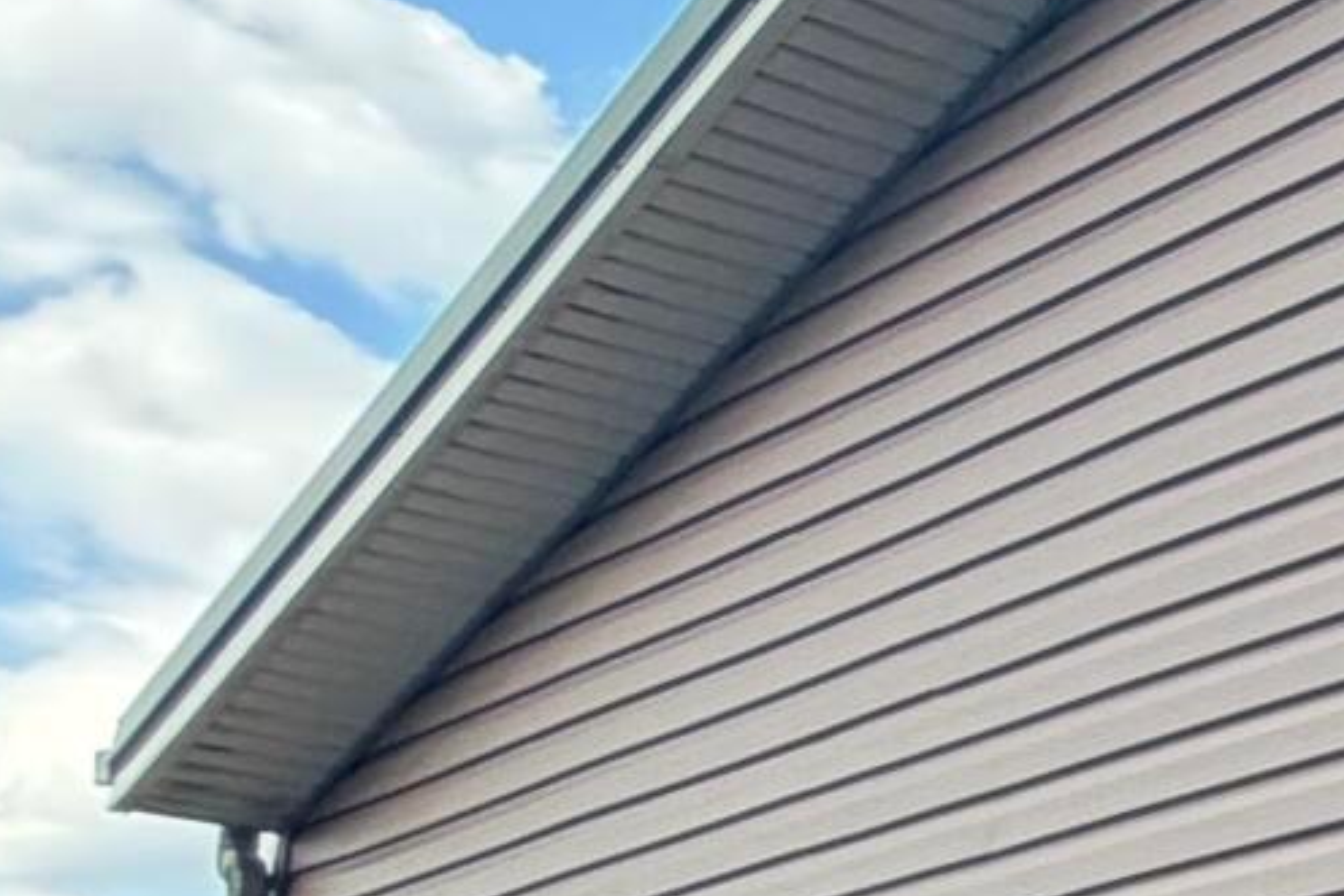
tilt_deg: +8.2
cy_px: 1183
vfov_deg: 14.8
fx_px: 3286
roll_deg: -0.2
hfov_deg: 12.5
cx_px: 3769
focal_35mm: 88
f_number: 2.2
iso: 40
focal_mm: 2.22
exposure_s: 1/246
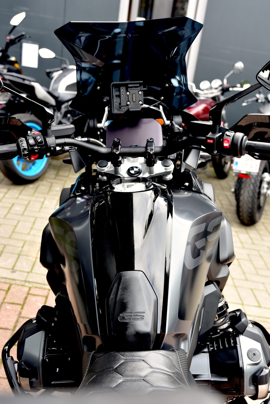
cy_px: 202
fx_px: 506
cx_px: 135
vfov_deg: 43.6
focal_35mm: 45
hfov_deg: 29.9
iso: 200
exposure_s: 1/100
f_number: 5
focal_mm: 45
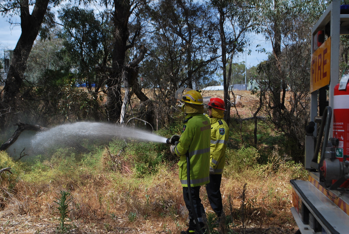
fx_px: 510
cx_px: 174
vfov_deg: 25.9
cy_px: 117
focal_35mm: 52
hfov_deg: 37.8
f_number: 8
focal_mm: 35
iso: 100
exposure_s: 1/250
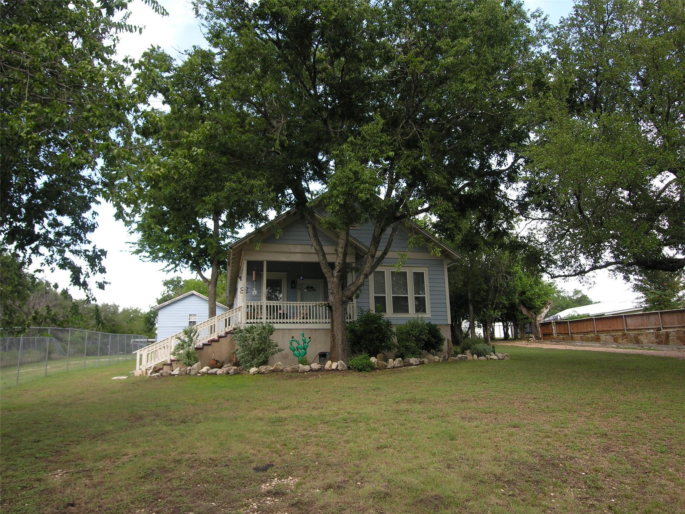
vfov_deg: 56.8
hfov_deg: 71.6
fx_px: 475
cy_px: 257
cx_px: 342
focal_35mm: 24
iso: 50
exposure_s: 1/100
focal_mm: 6.1
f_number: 4.1
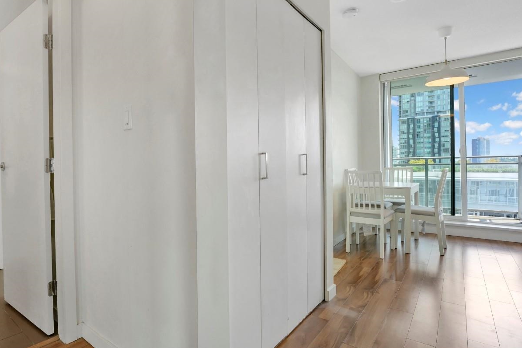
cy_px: 163
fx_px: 289
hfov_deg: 83.3
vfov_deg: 62.0
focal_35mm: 20
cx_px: 213
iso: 400
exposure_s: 1/40
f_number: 9
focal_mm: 14.7
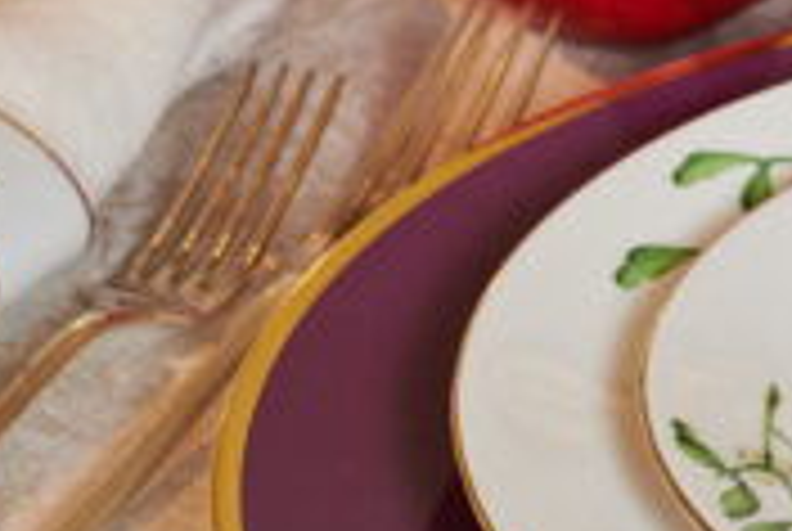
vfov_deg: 4.8
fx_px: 6369
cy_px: 270
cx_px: 1318
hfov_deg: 7.0
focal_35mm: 289
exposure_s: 1/60
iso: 1600
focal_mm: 85
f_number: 8
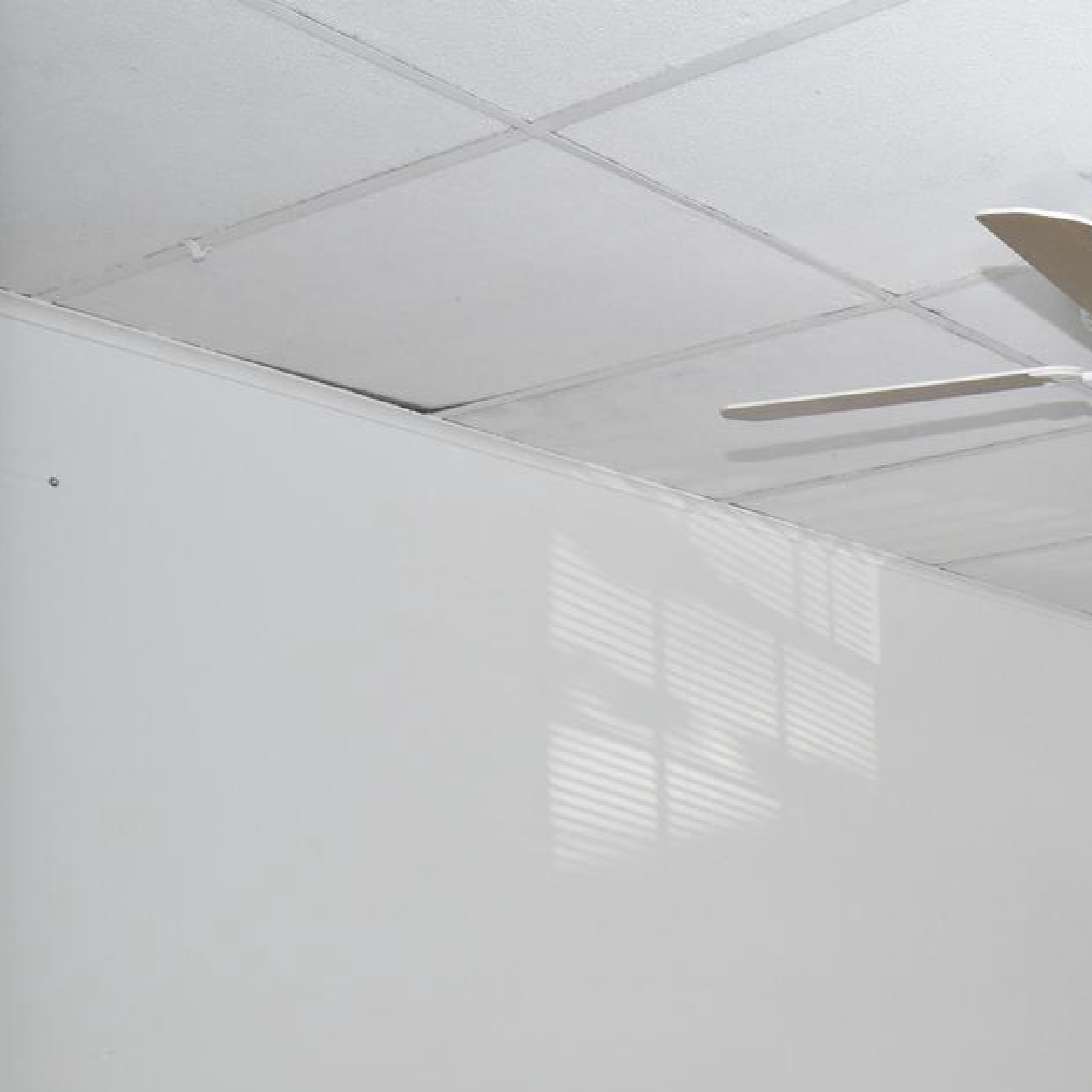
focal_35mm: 50
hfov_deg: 26.3
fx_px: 1785
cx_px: 1578
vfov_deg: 31.8
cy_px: 1049
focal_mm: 12
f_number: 4.8
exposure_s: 1/125
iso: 1250
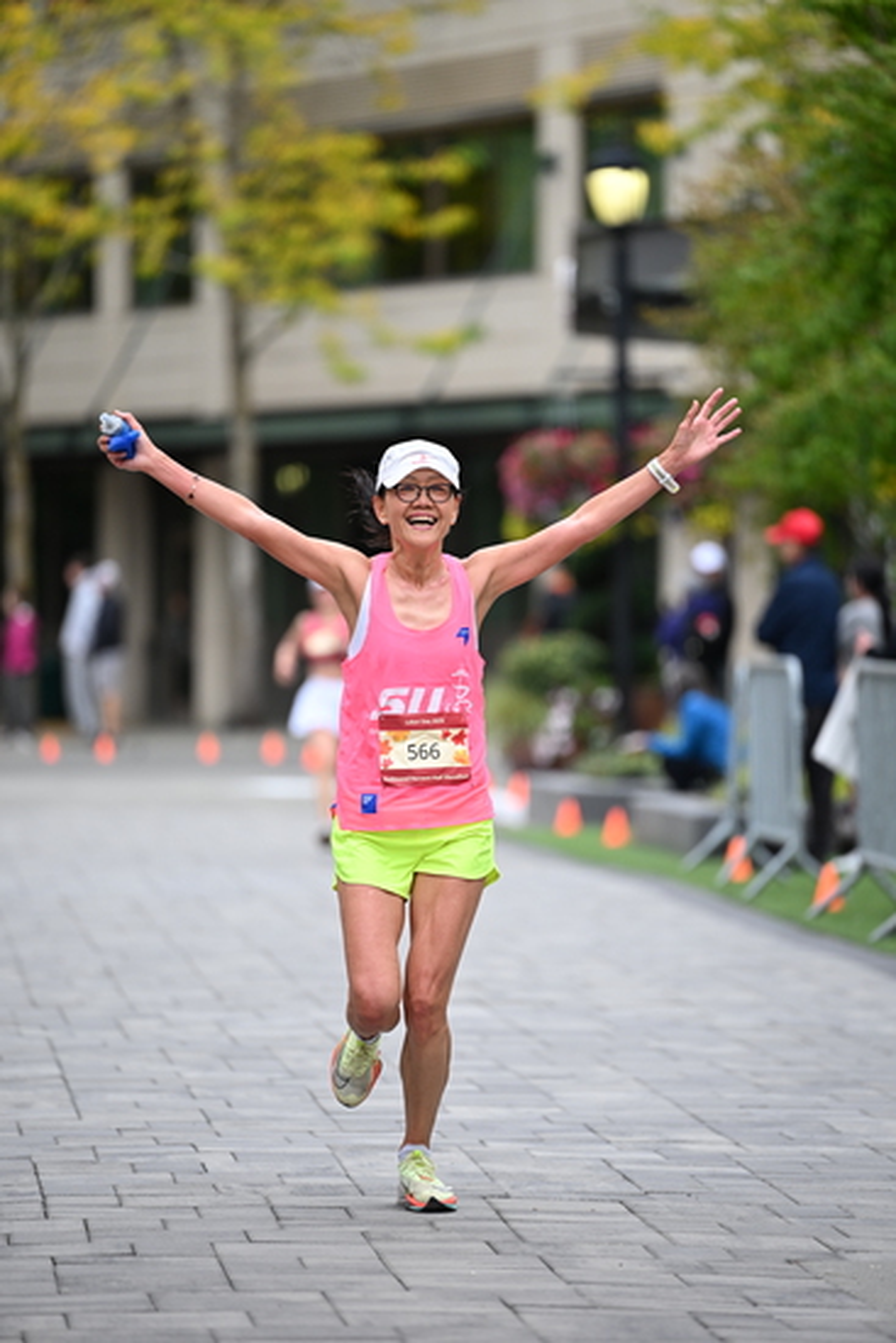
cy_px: 672
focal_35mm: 200
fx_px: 7461
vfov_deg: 10.3
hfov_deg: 6.9
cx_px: 448
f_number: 2.8
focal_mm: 200
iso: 640
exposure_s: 1/2000
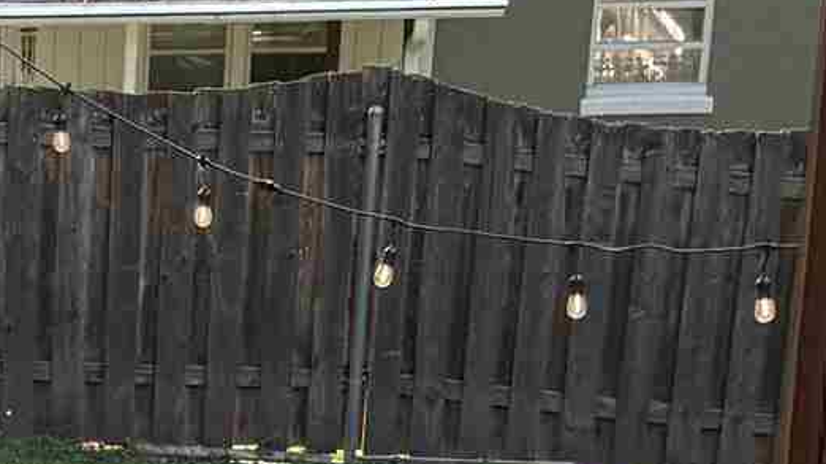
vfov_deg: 7.6
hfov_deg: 13.4
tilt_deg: -23.3
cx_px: -258
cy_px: 868
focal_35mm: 154
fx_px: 3371
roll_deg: +1.8
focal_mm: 6.76
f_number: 1.78
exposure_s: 1/120
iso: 64
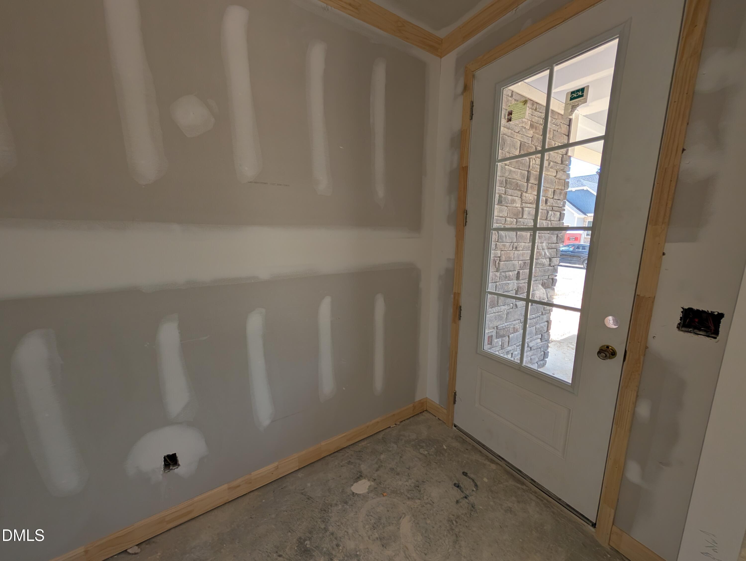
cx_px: 373
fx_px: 259
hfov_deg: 110.5
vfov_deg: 94.6
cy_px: 280
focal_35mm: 12
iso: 54
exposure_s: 1/412
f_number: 1.7
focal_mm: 2.02
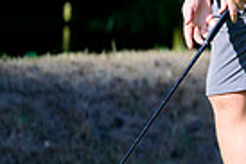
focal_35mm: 1487
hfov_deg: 1.4
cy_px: 15
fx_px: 10149
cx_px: 496
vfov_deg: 0.9
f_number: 5.6
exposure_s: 1/2000
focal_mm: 350
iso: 640
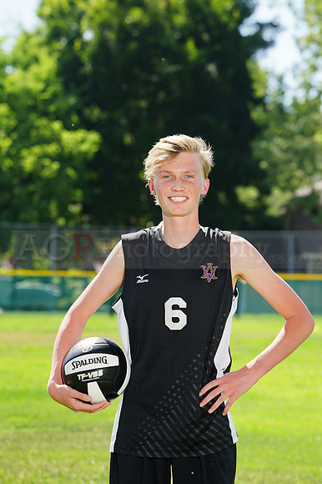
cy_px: 242
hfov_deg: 6.0
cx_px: 161
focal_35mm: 229
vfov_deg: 9.0
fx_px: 3076
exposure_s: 1/200
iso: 200
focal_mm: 229
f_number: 10
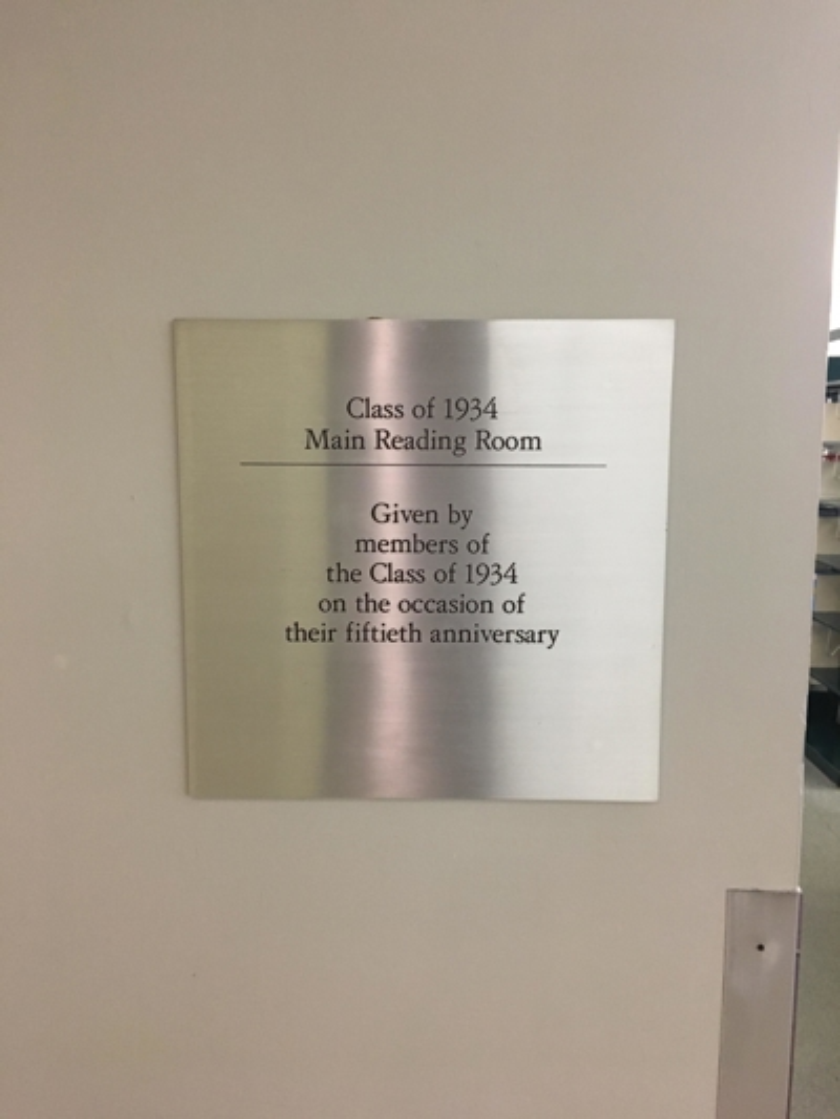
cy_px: 560
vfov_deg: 61.6
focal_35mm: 29
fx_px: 938
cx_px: 420
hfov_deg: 48.2
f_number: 2.2
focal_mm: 4.15
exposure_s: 1/30
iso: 160
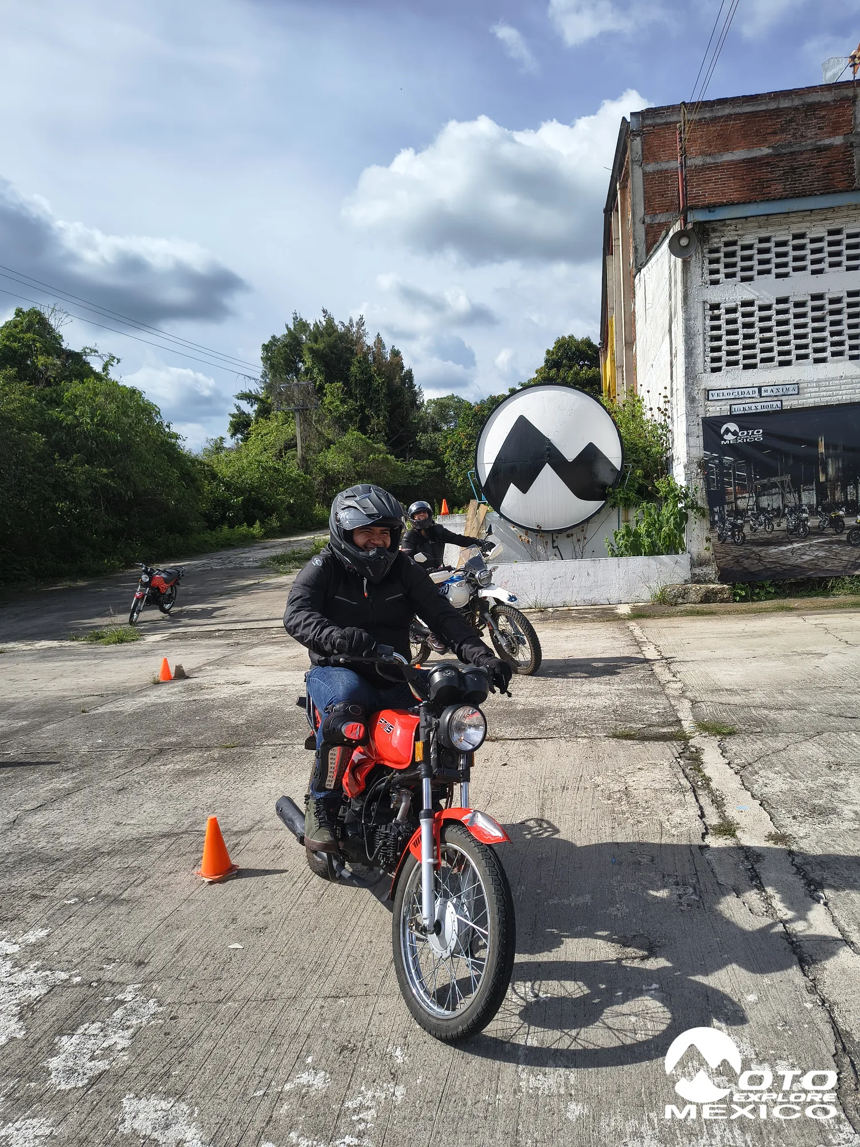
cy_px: 574
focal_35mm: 24
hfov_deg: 56.8
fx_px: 795
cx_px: 430
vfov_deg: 71.6
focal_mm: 5.56
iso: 100
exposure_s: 1/2040
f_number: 1.8
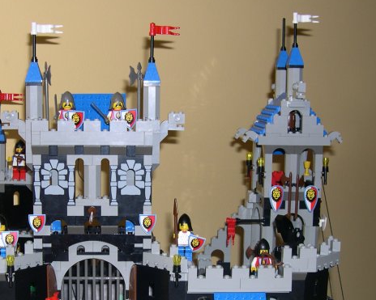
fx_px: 712
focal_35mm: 64
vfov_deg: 23.7
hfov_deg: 29.5
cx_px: 142
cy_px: 206
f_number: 2.8
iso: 100
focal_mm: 8
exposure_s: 1/60
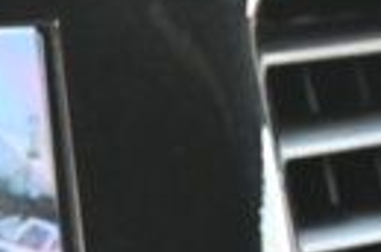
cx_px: -677
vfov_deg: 4.3
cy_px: 630
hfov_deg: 6.2
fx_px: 3314
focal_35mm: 314
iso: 800
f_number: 4.5
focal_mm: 26.5
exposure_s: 1/125
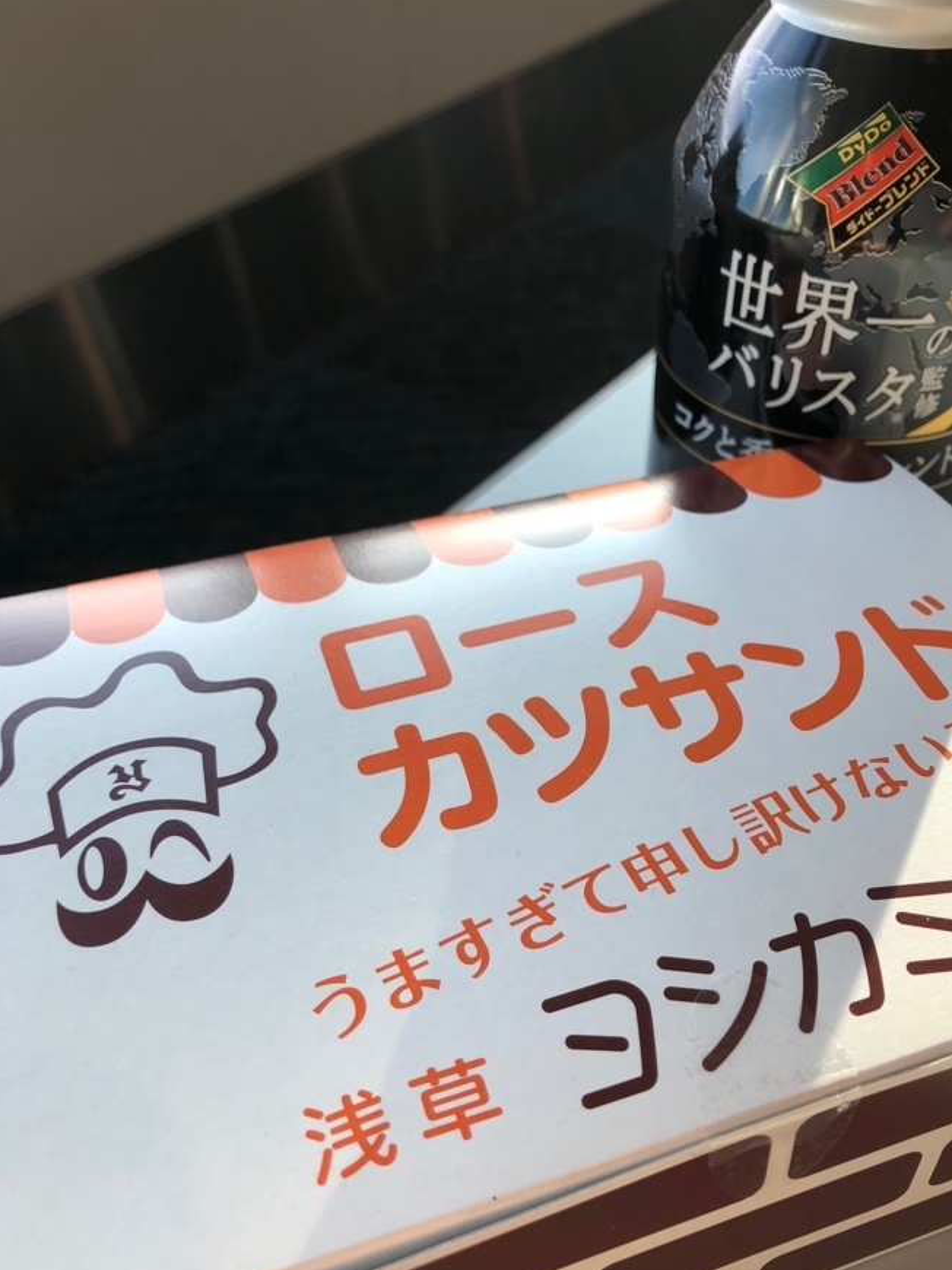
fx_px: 1210
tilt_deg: -43.1
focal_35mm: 33
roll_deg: +0.3
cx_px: 533
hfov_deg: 42.9
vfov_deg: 55.3
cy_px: 672
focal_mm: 4
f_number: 1.8
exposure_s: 1/111
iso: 20
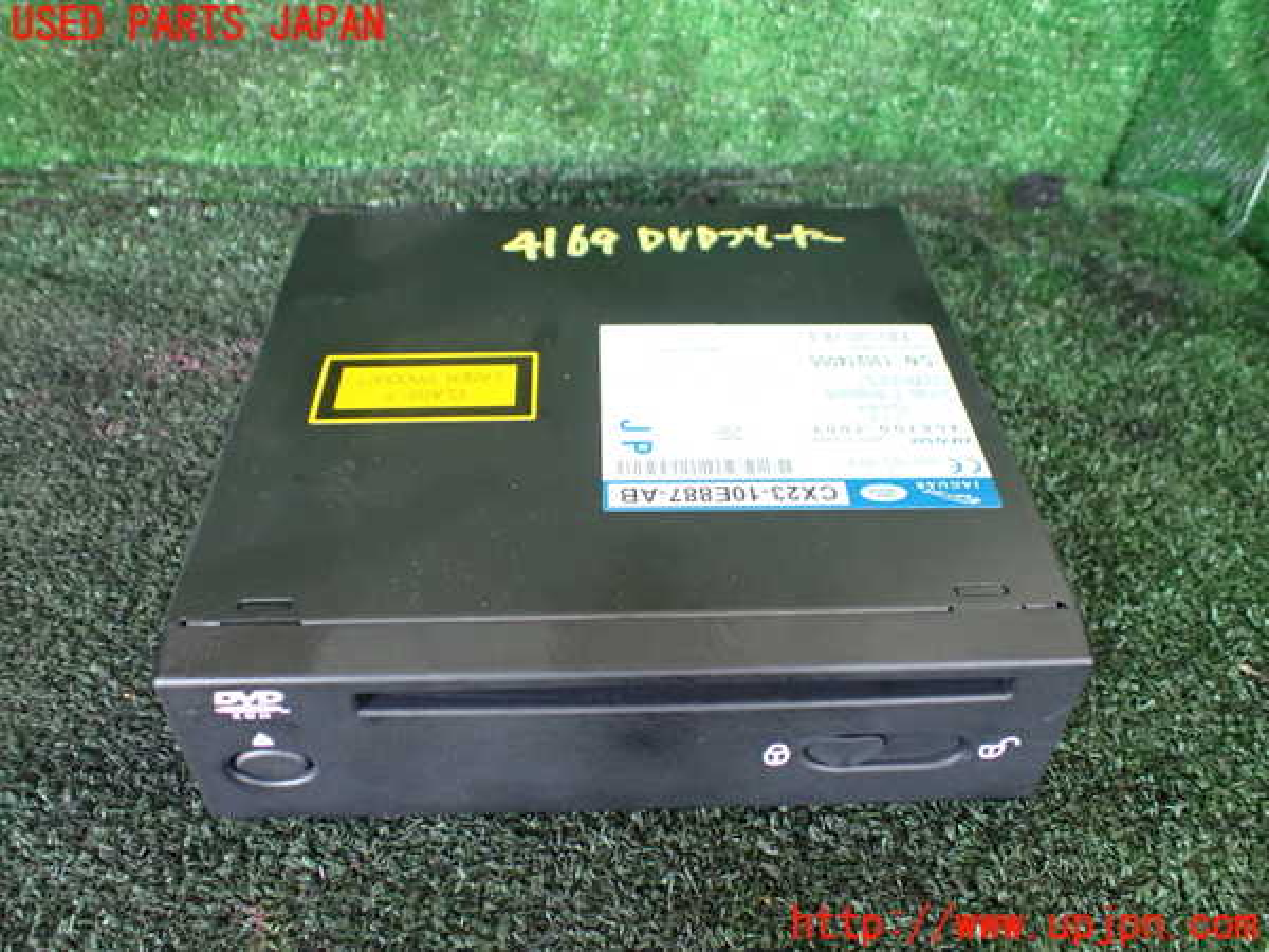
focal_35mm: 30
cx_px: 634
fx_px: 1100
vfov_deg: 46.8
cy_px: 476
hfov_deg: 60.0
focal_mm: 5.4
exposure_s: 1/125
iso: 800
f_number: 2.3
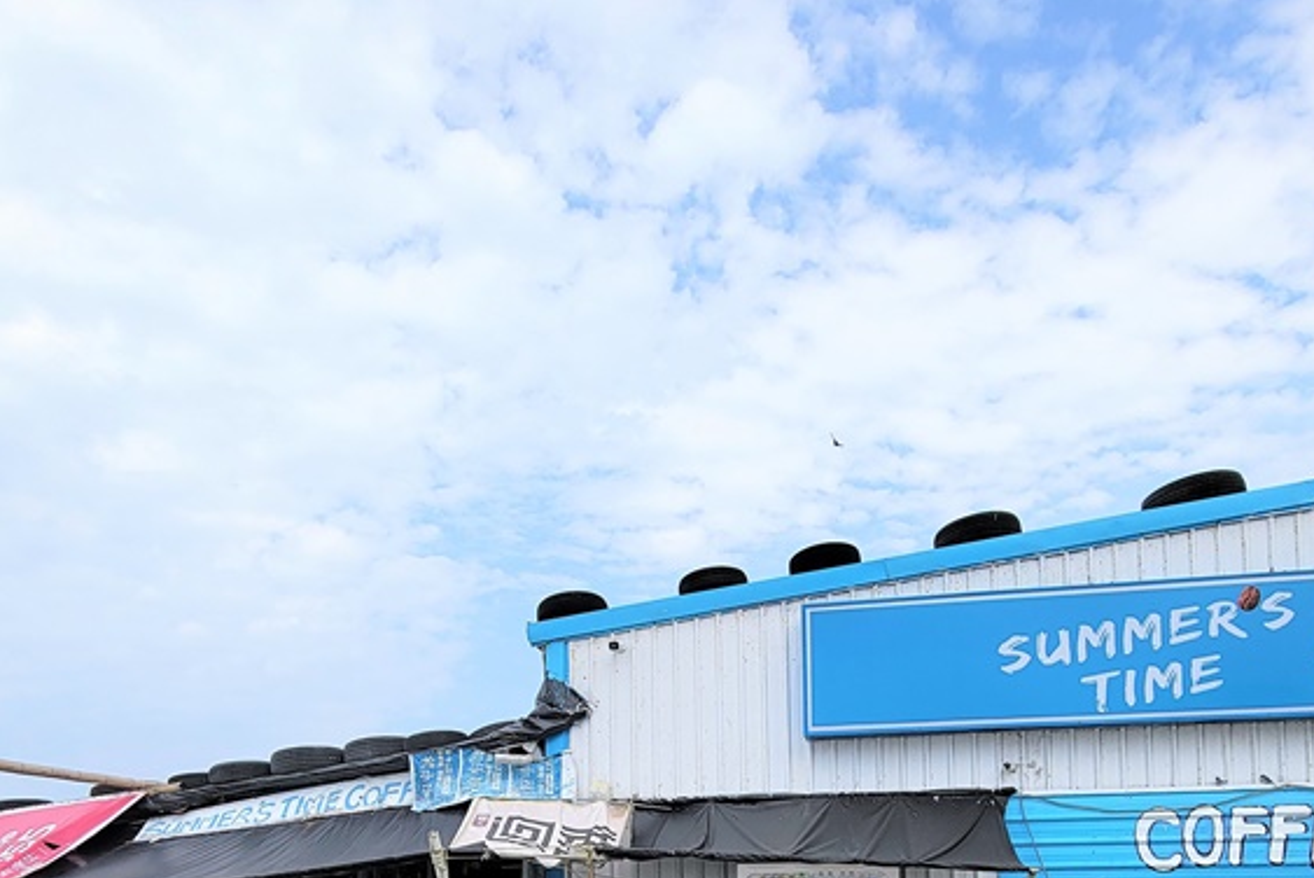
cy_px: 836
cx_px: 677
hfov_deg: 73.7
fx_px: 876
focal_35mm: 24
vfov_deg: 46.4
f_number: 2.2
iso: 50
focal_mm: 2.2
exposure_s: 1/2192
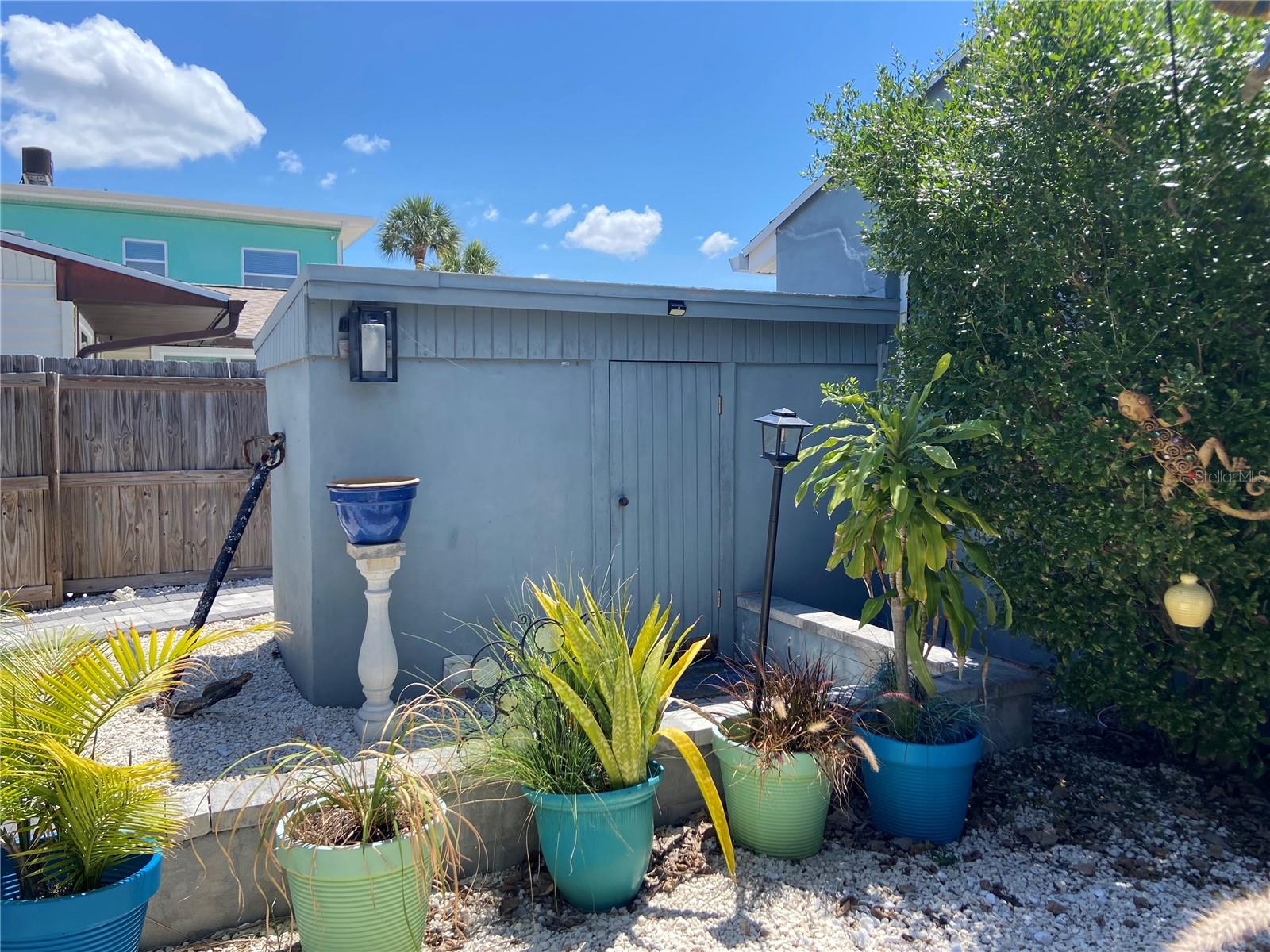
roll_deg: +0.0
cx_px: 635
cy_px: 476
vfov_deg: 53.1
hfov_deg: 67.3
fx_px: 954
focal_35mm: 26
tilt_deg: -3.9
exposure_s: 1/1866
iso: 32
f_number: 1.8
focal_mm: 4.25
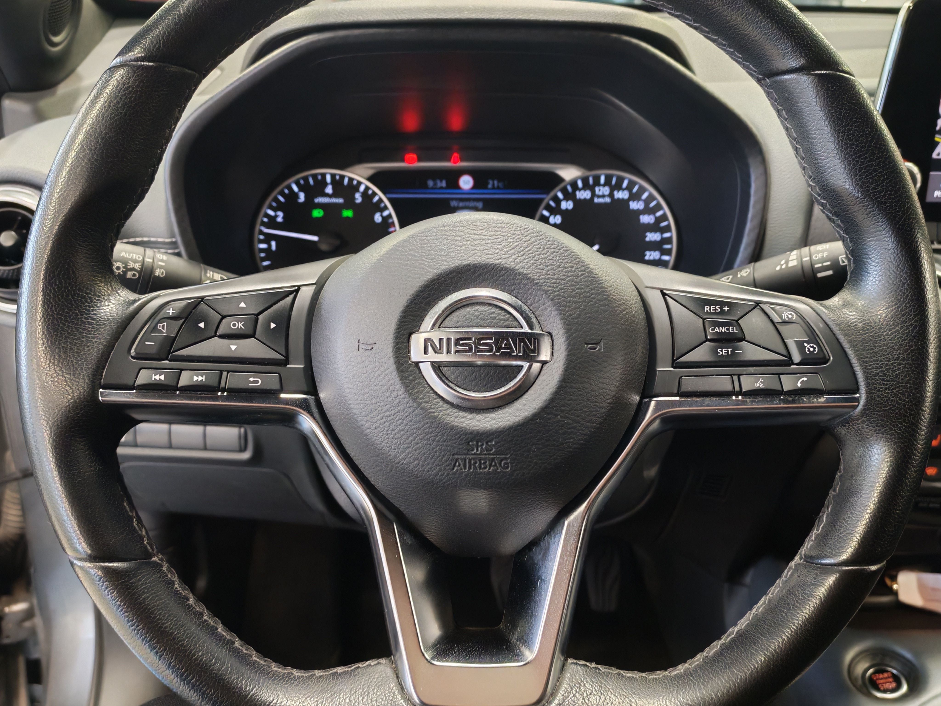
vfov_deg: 42.9
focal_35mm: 33
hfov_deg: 55.4
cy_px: 353
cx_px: 470
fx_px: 897
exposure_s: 1/50
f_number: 1.9
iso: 1828
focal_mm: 6.12
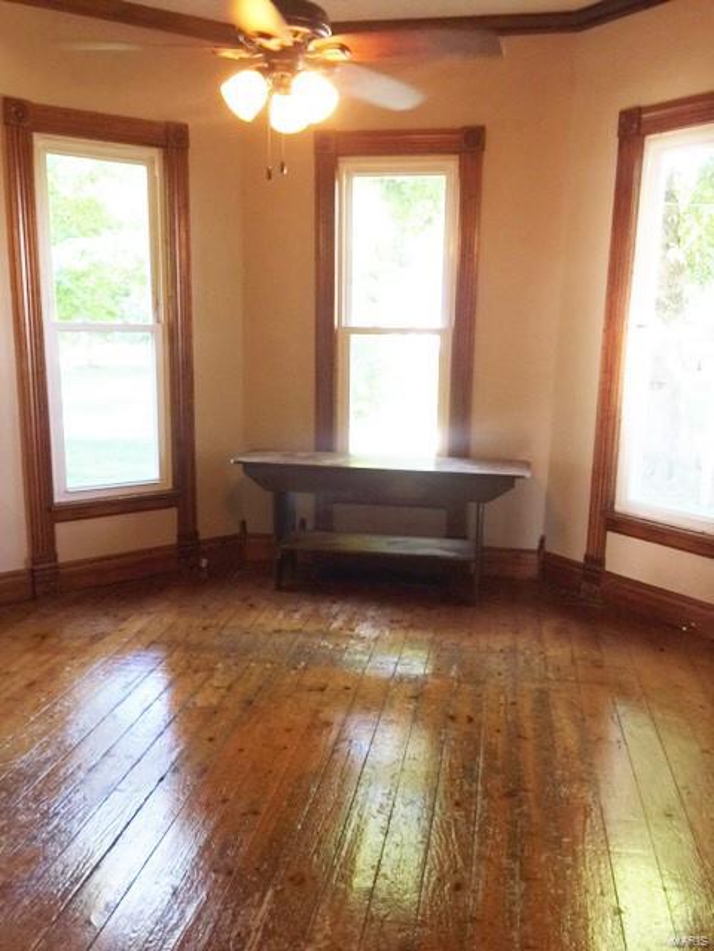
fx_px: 798
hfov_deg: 48.2
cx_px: 357
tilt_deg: -10.5
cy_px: 476
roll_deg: -0.9
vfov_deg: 61.7
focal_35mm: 29
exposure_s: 1/15
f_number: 2.2
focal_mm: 4.15
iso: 64
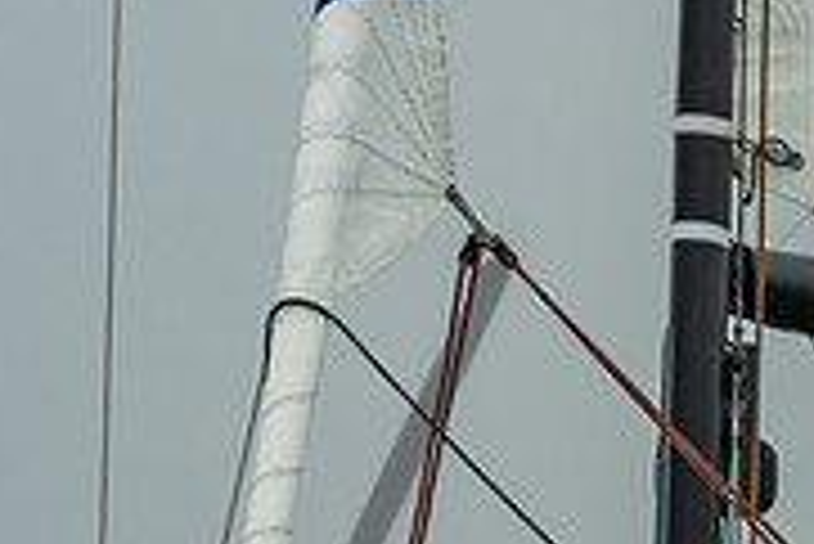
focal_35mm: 645
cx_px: 511
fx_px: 14595
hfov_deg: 3.2
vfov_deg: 2.1
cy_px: 769
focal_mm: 190
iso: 800
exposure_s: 1/1600
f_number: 9
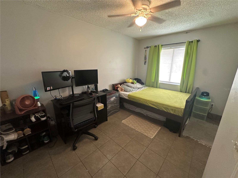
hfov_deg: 102.1
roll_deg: -1.2
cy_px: 89
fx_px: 96
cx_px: 119
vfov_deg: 85.7
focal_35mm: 14
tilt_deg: -14.4
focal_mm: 2.22
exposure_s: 1/60
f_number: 2.2
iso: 400
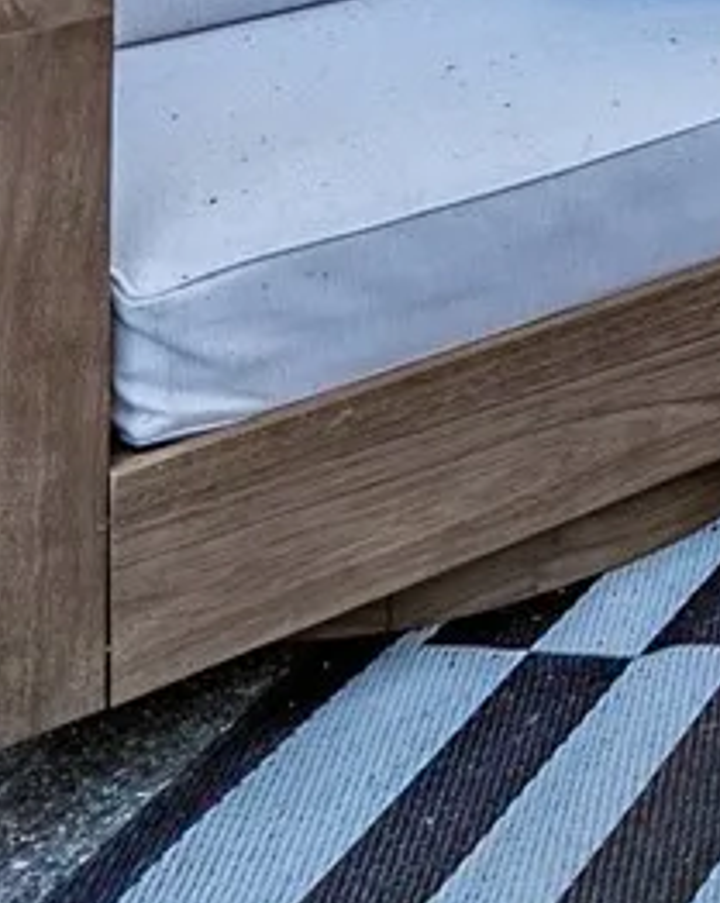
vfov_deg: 18.7
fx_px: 1948
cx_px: 1831
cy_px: -810
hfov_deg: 13.5
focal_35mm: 73
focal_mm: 12
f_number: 7.1
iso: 80
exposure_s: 1/30
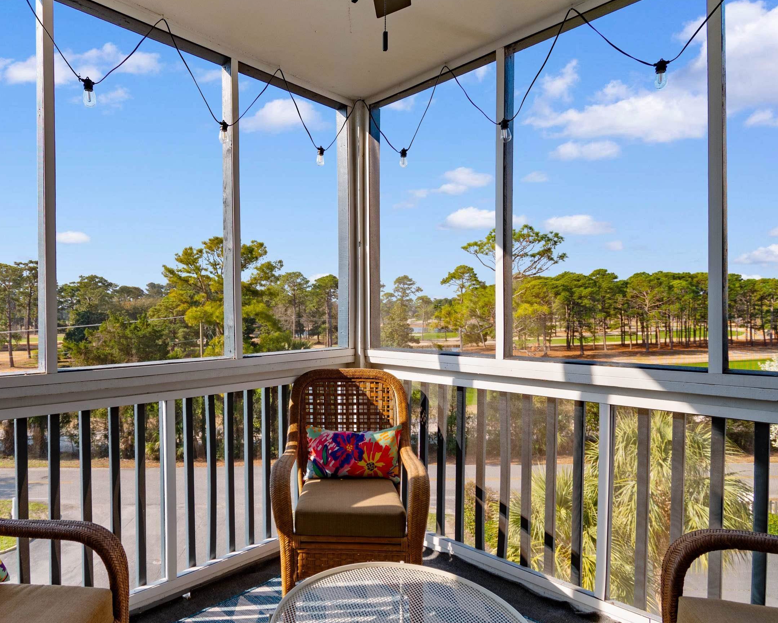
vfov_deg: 68.1
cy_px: 313
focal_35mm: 20
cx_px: 306
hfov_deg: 79.3
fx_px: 461
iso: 100
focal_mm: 10
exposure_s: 1/125
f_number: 4.5
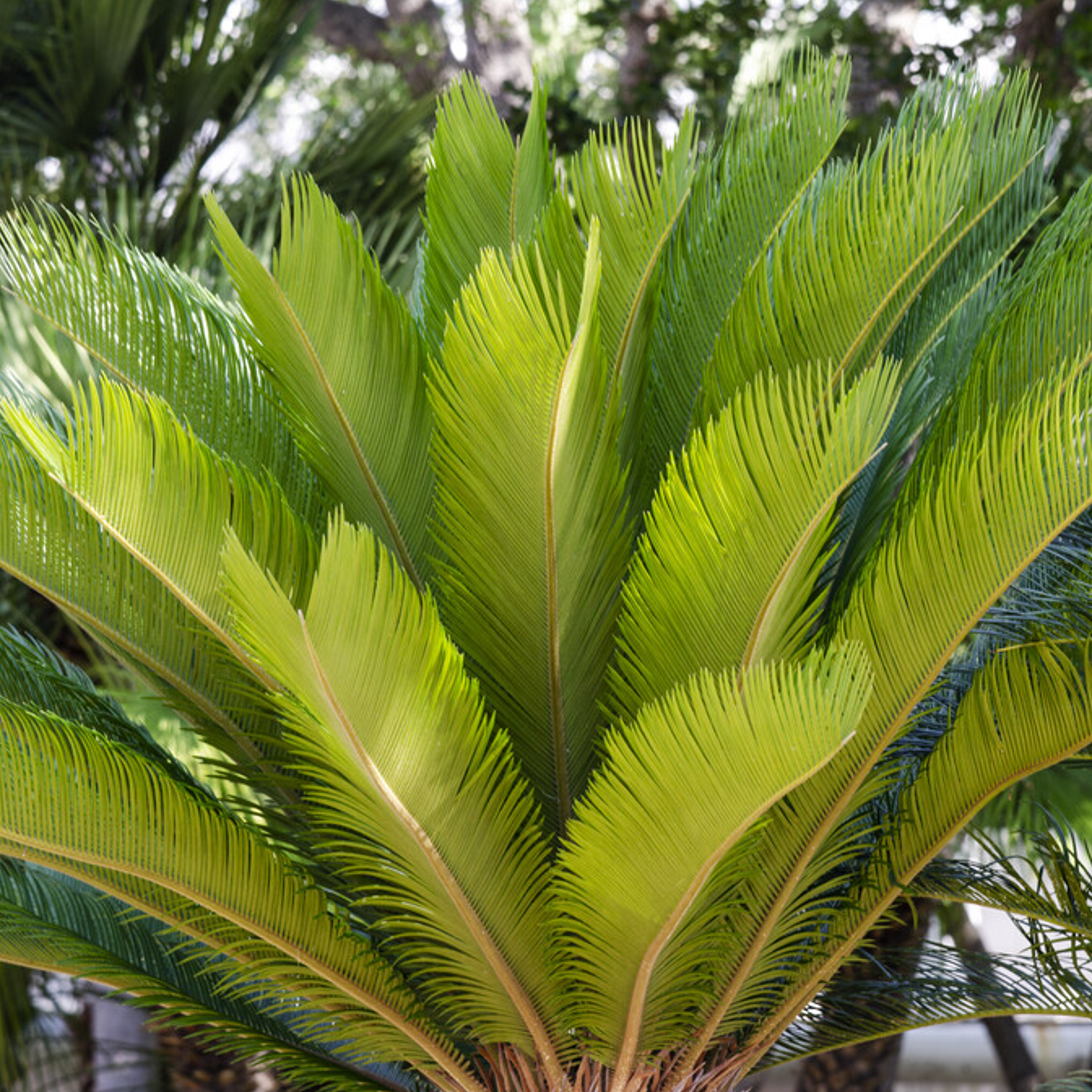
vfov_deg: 10.6
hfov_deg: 10.6
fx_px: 5876
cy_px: 549
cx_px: 608
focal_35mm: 165
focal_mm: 85
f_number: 7.1
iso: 200
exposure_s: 1/50
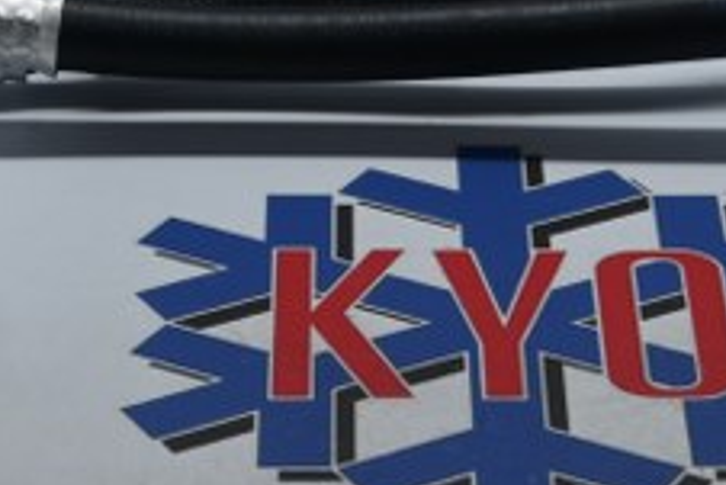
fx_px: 4016
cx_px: 485
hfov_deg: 10.3
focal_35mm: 199
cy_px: 87
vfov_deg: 6.9
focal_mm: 50
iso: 360
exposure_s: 1/80
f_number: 6.3
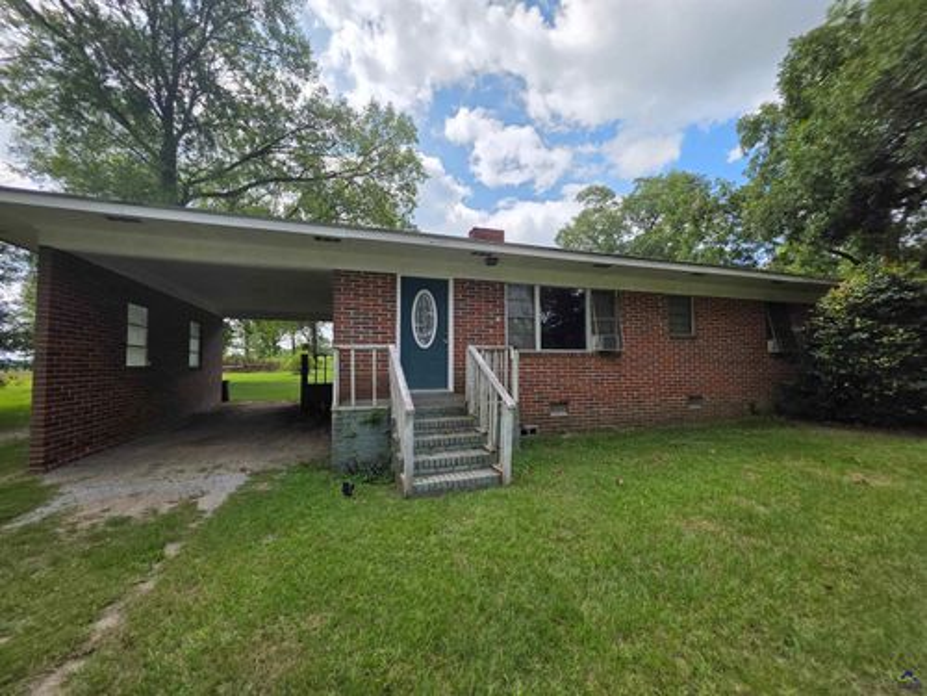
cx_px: 464
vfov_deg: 89.9
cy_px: 348
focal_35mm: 13
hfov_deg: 106.2
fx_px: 348
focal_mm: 2.2
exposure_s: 1/2000
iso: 50
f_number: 1.9
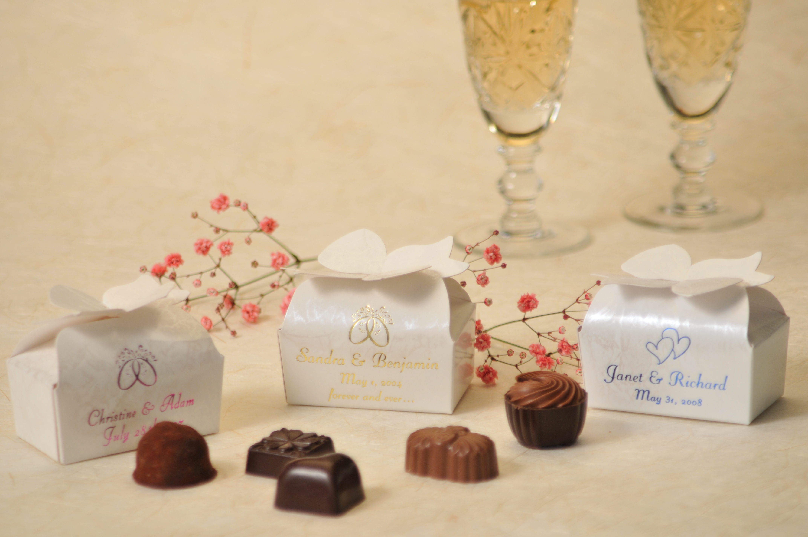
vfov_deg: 6.3
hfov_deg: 9.5
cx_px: 404
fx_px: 4876
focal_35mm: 218
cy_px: 268
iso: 200
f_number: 4.5
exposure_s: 1/15
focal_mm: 145
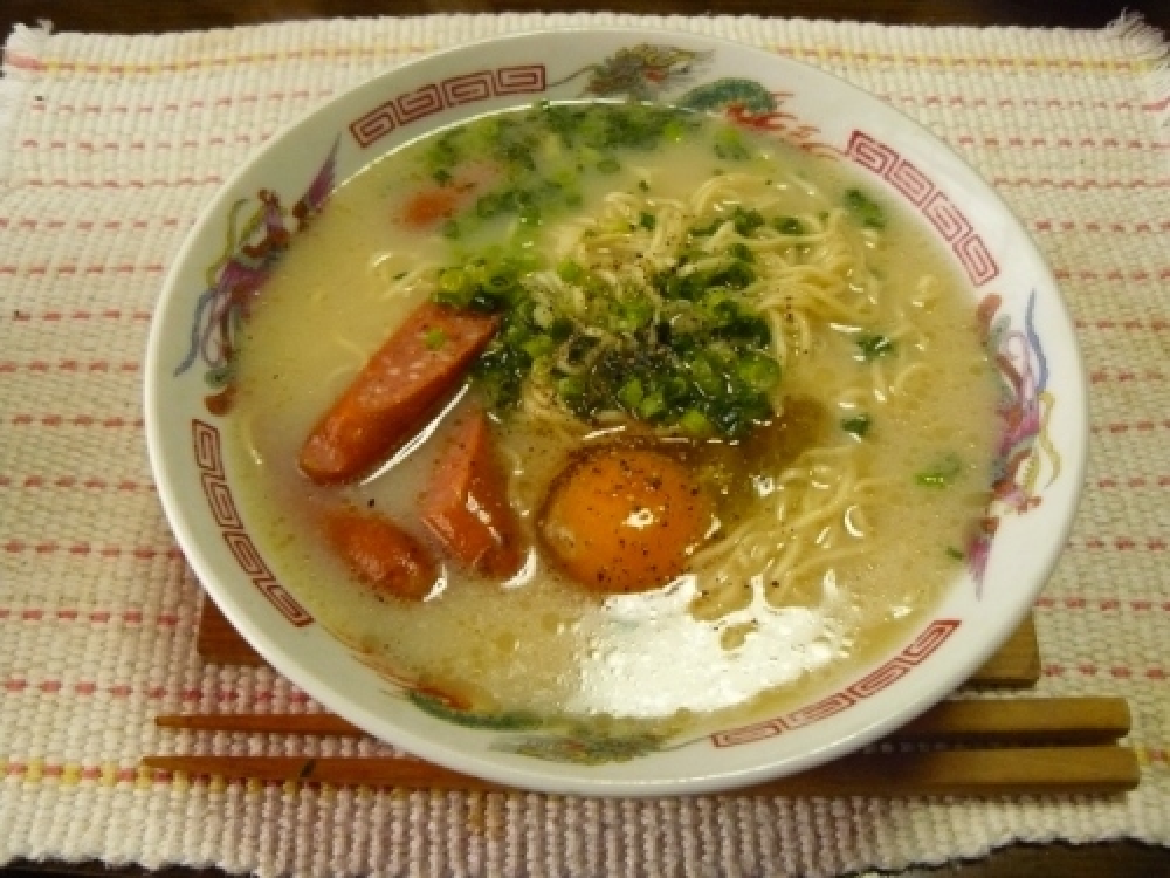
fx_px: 1217
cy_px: 439
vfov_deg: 39.7
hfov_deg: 51.4
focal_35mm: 36
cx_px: 585
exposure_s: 1/60
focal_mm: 6
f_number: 2.8
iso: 400
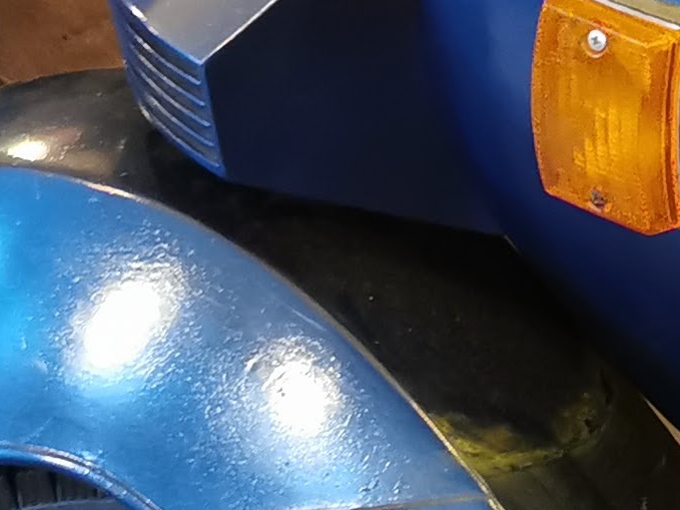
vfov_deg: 10.2
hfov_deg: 12.8
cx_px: 1053
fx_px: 2848
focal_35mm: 145
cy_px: 136
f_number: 1.6
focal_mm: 5.56
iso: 500
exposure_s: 1/25
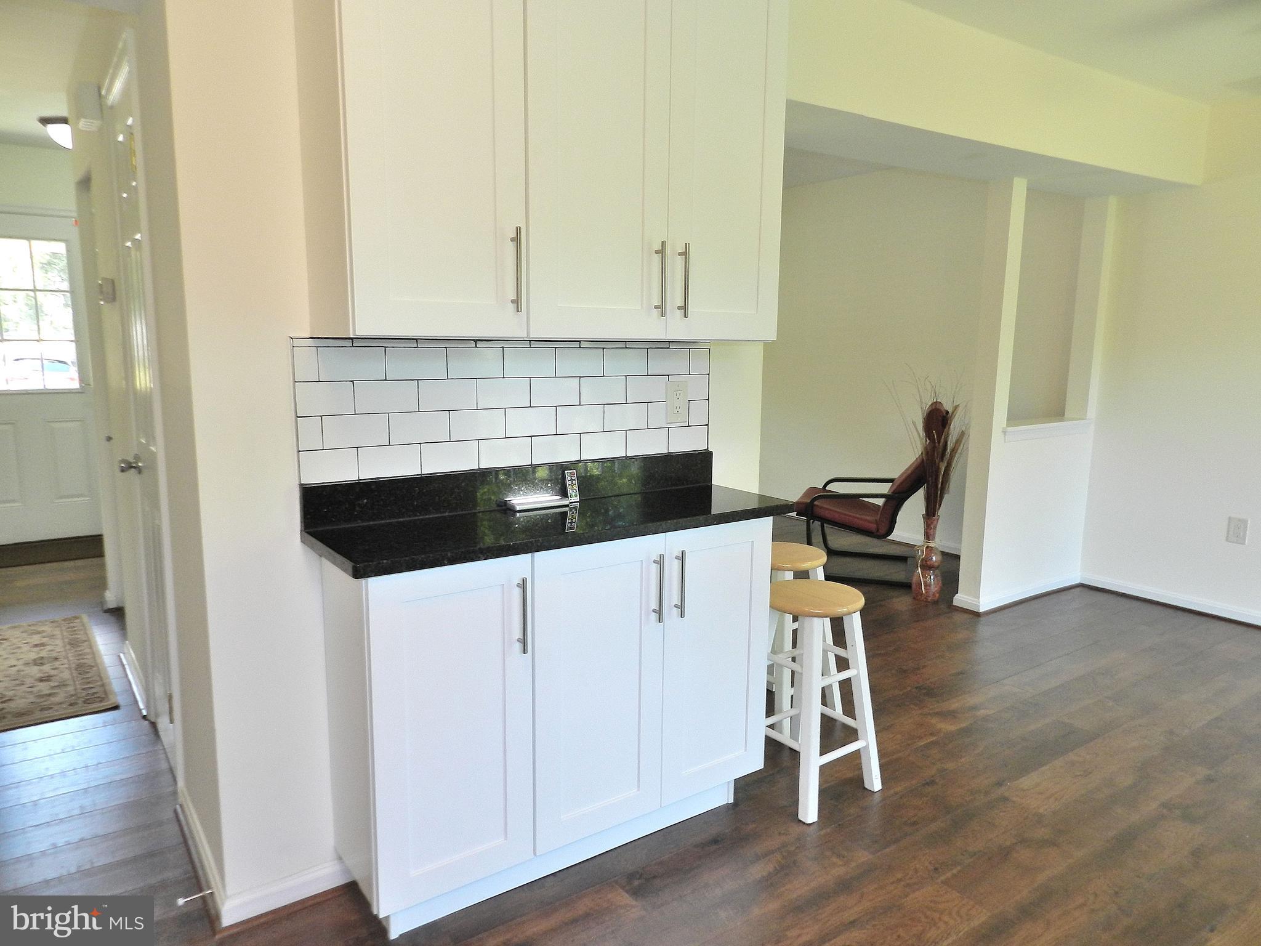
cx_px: 630
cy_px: 473
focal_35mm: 23
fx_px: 838
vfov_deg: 58.9
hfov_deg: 73.9
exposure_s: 1/30
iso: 160
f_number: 3.4
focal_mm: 4
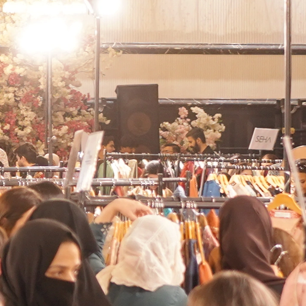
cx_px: -354
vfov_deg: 6.9
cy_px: 110
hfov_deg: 6.7
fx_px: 2520
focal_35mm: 252
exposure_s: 1/100
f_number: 2.2
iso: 640
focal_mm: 35
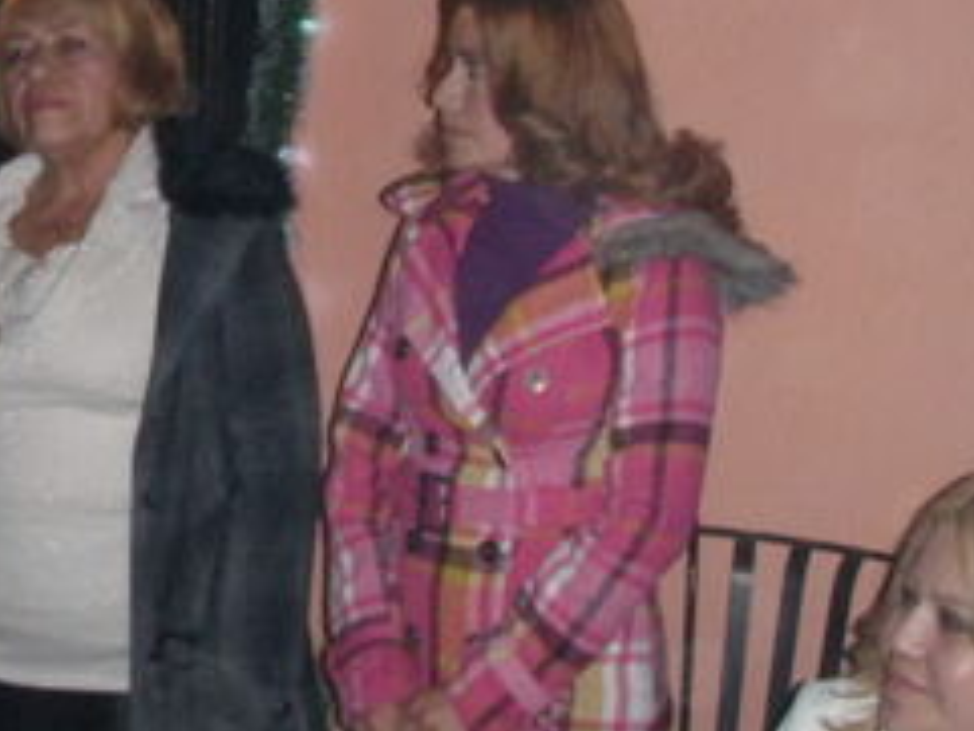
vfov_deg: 14.6
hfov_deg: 19.1
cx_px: 85
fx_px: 2843
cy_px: 186
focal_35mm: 101
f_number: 3.5
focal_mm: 6.7
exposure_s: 1/30
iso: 250
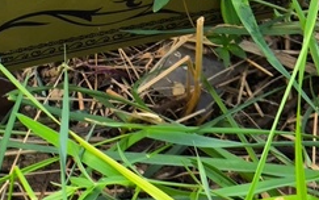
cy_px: -61
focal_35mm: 174
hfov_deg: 11.8
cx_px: -37
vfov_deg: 7.5
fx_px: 1513
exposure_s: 1/120
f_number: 1.7
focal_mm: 4.71
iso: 80
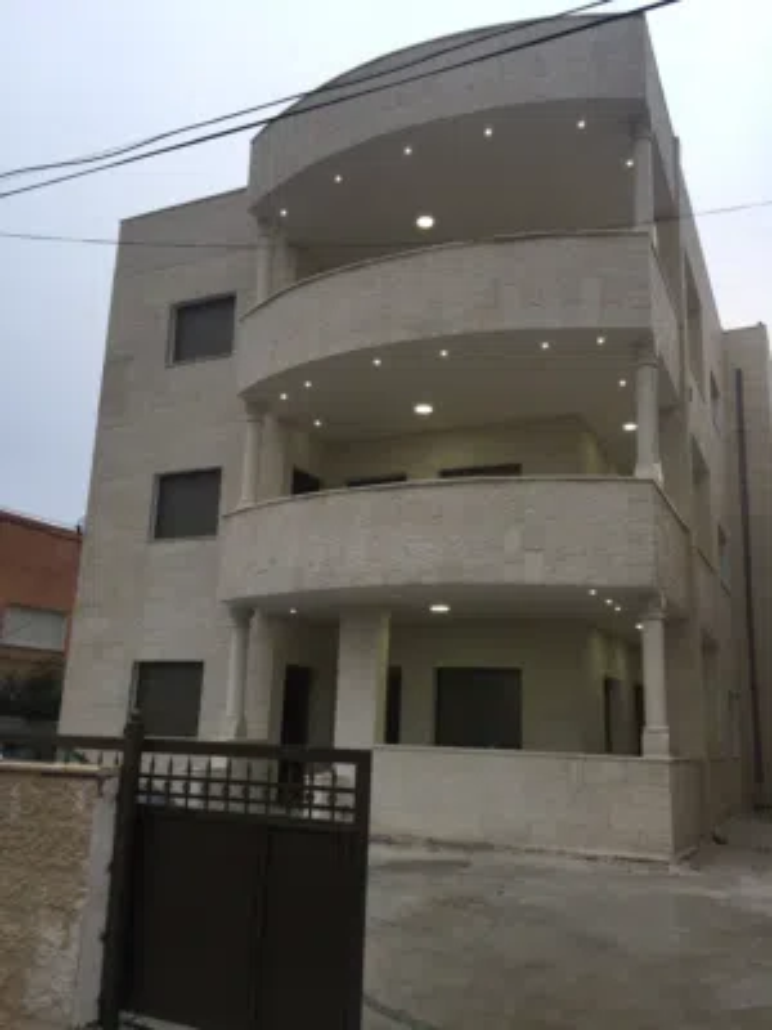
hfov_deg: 48.2
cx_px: 386
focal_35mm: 29
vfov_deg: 61.7
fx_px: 862
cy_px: 515
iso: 50
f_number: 2.2
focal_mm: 4.15
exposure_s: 1/100
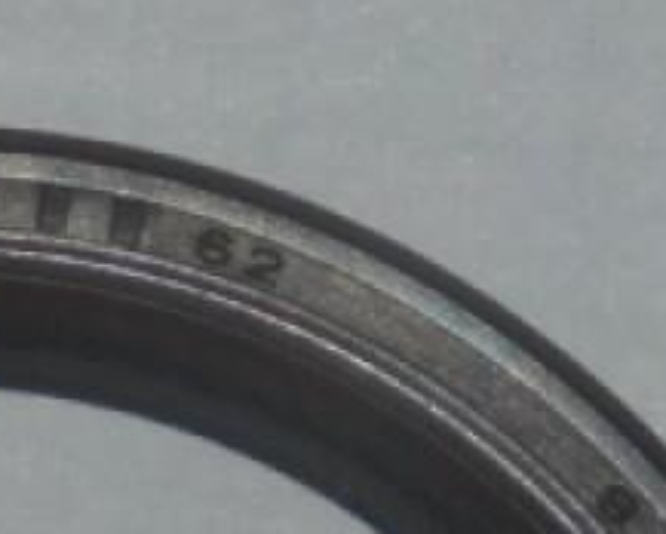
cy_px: 1050
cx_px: 55
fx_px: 14027
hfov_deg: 2.7
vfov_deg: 2.2
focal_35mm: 711
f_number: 4.6
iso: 200
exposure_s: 1/60
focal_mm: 17.6
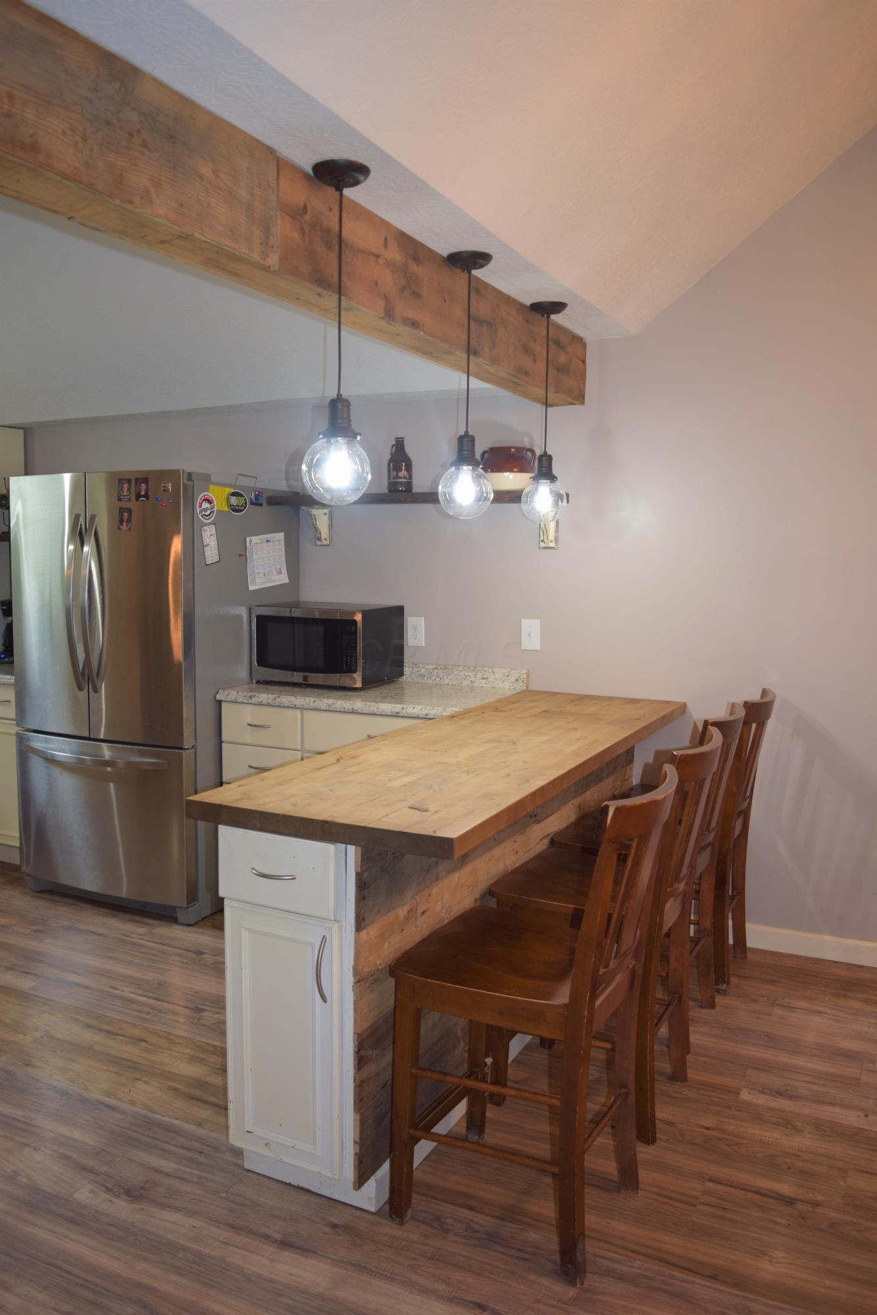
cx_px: 438
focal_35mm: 27
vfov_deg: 67.4
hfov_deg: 47.9
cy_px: 658
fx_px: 987
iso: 400
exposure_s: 1/60
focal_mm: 18
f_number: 3.5
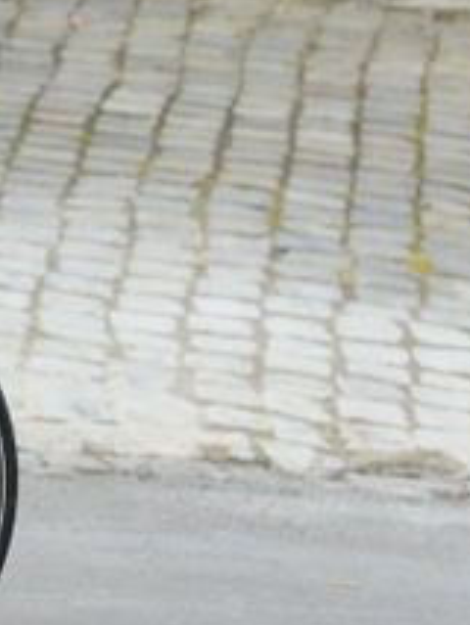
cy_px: 114
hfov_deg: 4.5
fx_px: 5878
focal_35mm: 325
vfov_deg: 6.1
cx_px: -567
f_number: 5
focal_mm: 90
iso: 400
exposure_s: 1/1000
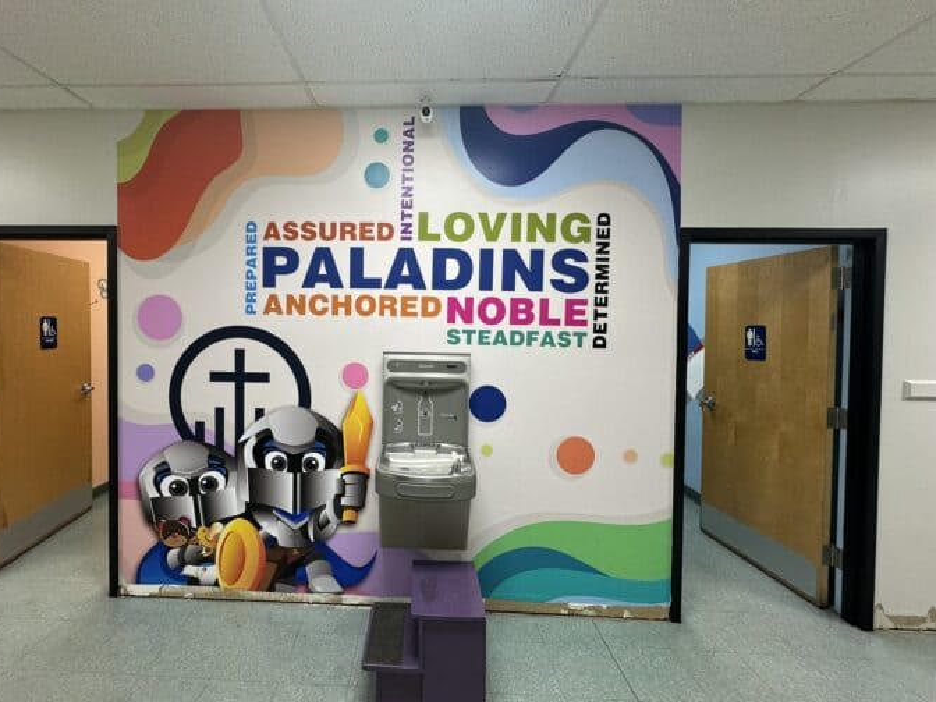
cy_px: 334
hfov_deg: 93.9
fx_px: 433
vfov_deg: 78.1
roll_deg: -0.6
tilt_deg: -1.0
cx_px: 404
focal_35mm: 16
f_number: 2.2
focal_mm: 2.22
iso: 160
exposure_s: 1/120
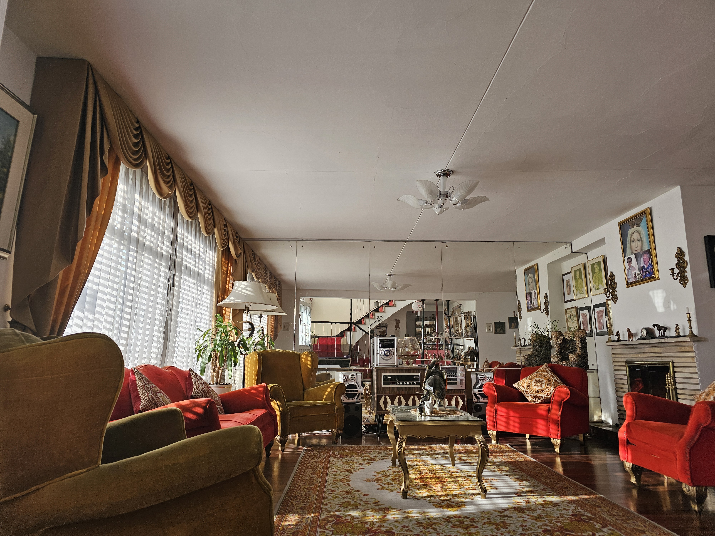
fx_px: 475
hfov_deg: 73.9
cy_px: 268
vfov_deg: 58.9
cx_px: 358
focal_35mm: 23
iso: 80
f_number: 1.7
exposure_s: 1/180
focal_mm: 6.3
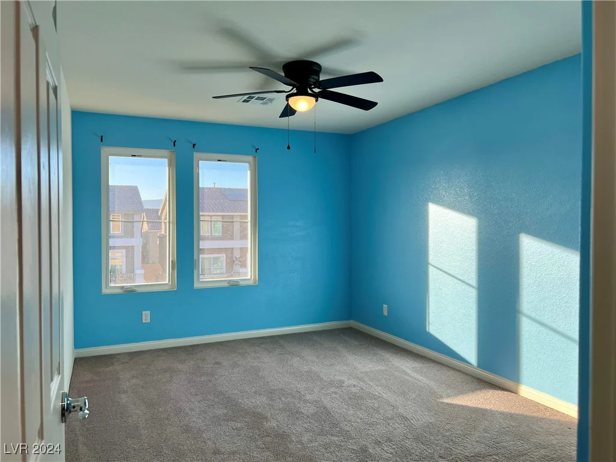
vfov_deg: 53.1
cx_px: 308
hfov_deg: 67.3
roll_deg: +0.2
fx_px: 463
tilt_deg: -1.8
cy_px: 231
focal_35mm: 26
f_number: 1.5
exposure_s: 1/279
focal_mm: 5.7
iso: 40
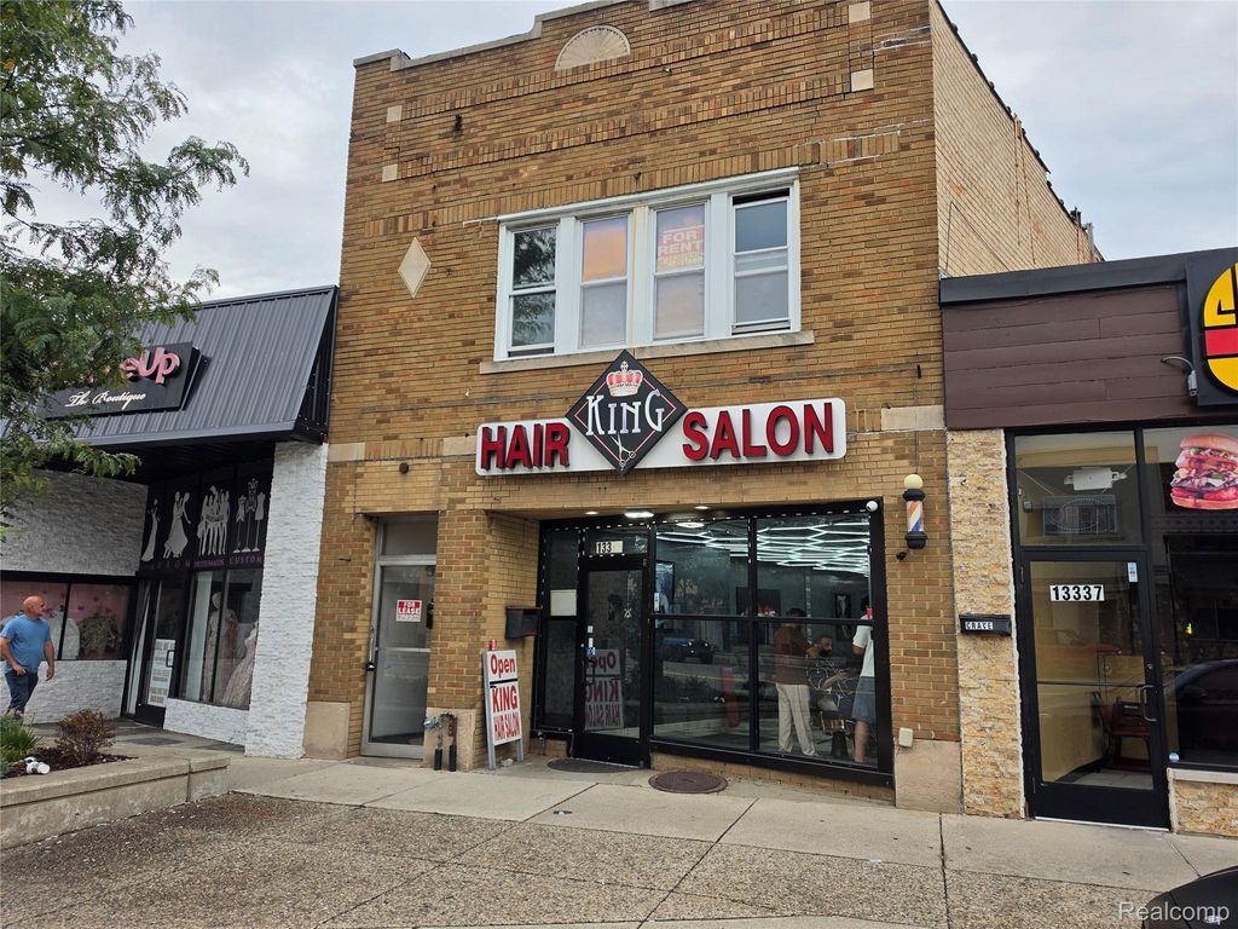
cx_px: 619
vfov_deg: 58.9
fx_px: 823
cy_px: 464
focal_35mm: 23
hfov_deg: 73.9
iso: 64
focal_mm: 6.5
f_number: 1.4
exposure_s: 1/2346
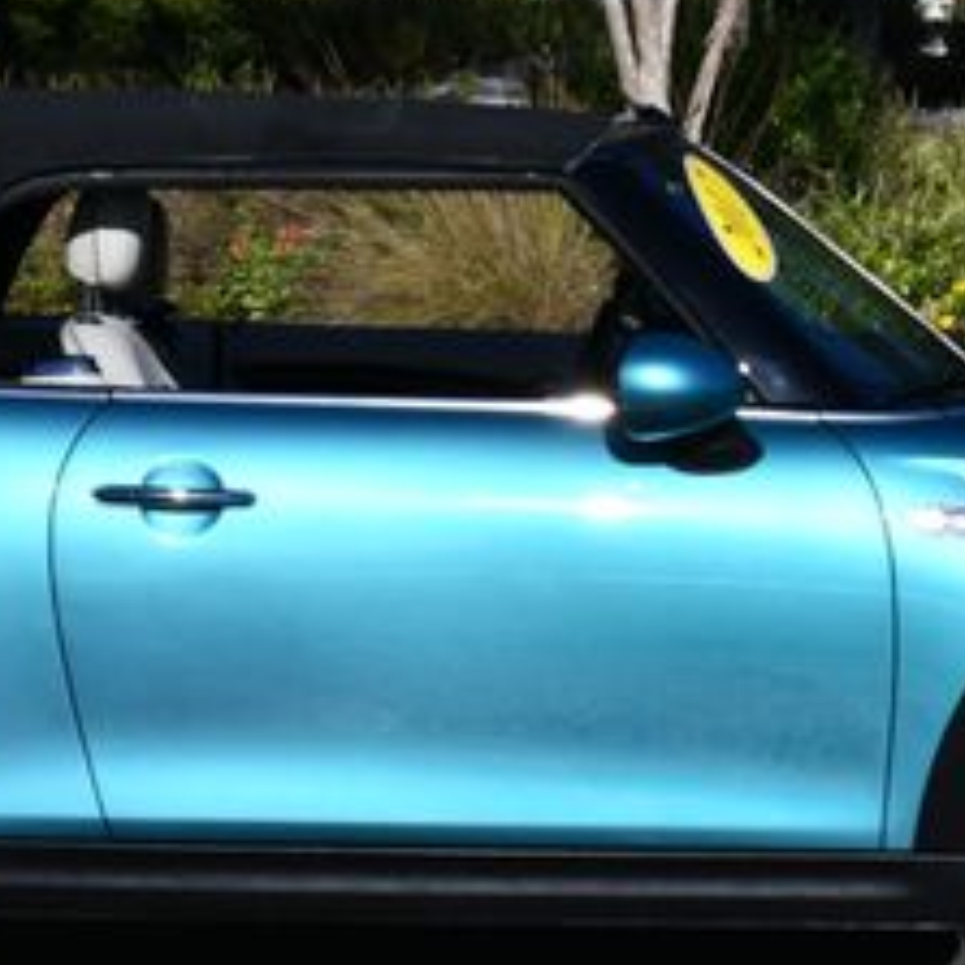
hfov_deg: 12.7
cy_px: 238
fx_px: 4321
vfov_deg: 12.7
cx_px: 493
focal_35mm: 137
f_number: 9
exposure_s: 1/400
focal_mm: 28
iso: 100
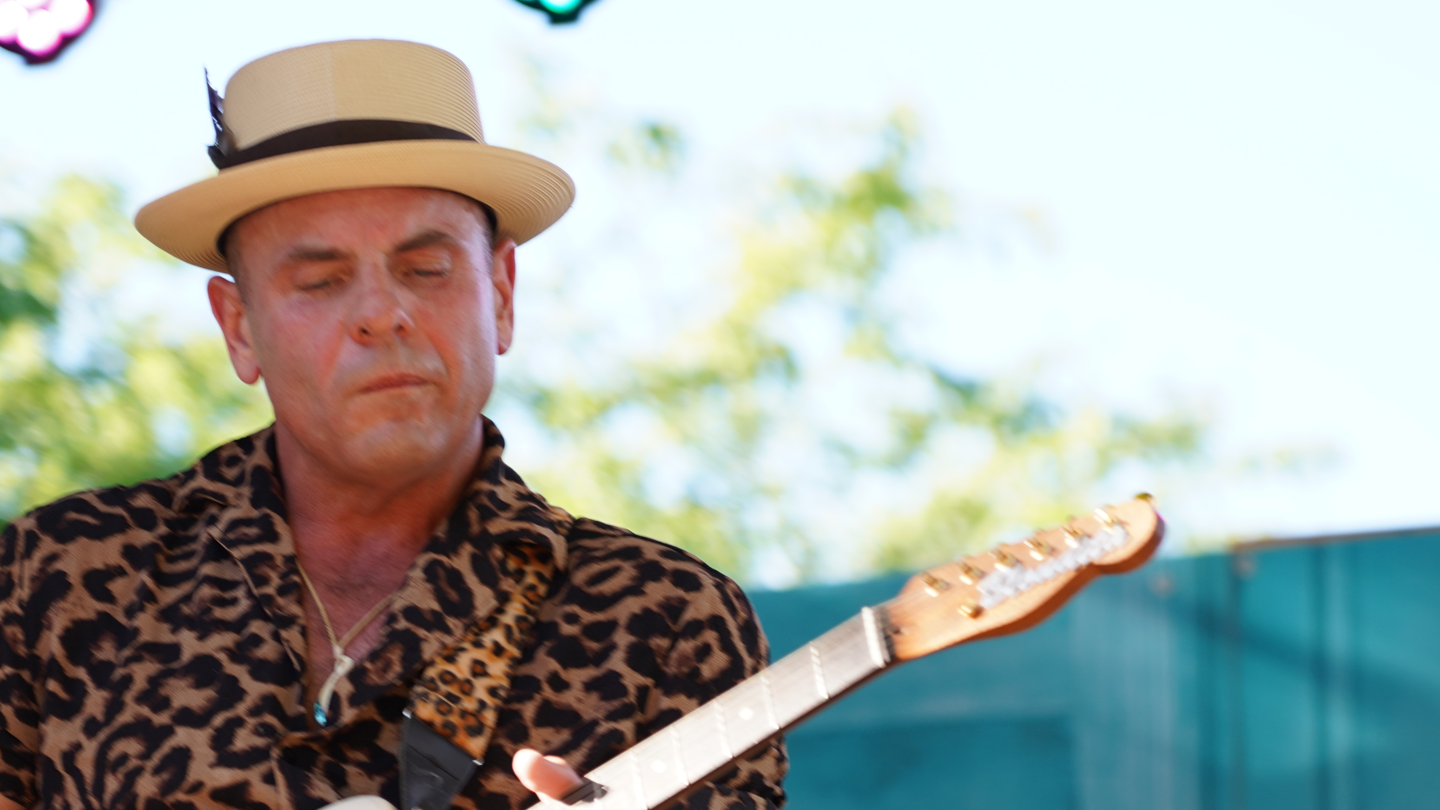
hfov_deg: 10.1
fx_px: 8133
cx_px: 731
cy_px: 802
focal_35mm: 213
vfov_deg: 5.7
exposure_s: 1/160
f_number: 4
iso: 160
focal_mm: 105
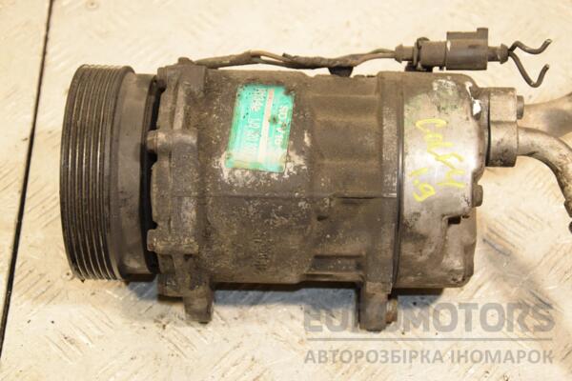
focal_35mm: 75
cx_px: 286
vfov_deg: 18.2
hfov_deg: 27.0
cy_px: 190
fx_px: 1192
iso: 800
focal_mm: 50
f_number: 5
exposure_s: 1/125
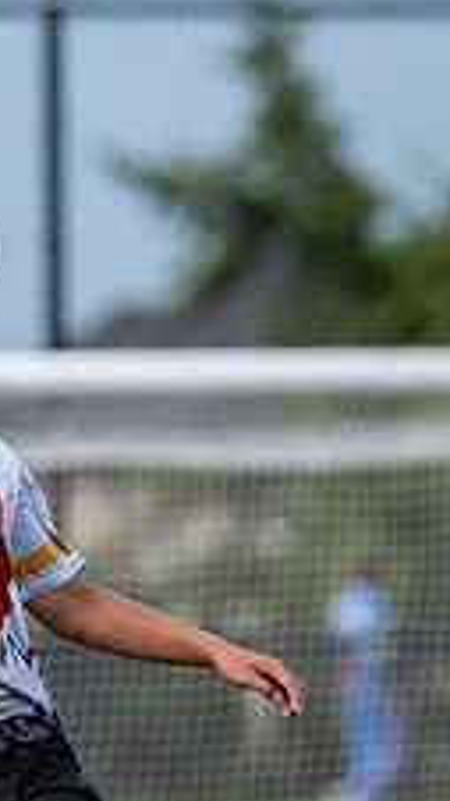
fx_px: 37362
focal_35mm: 1760
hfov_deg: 0.7
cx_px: 998
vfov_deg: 1.2
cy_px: 449
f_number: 4
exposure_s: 1/1250
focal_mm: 310
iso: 360
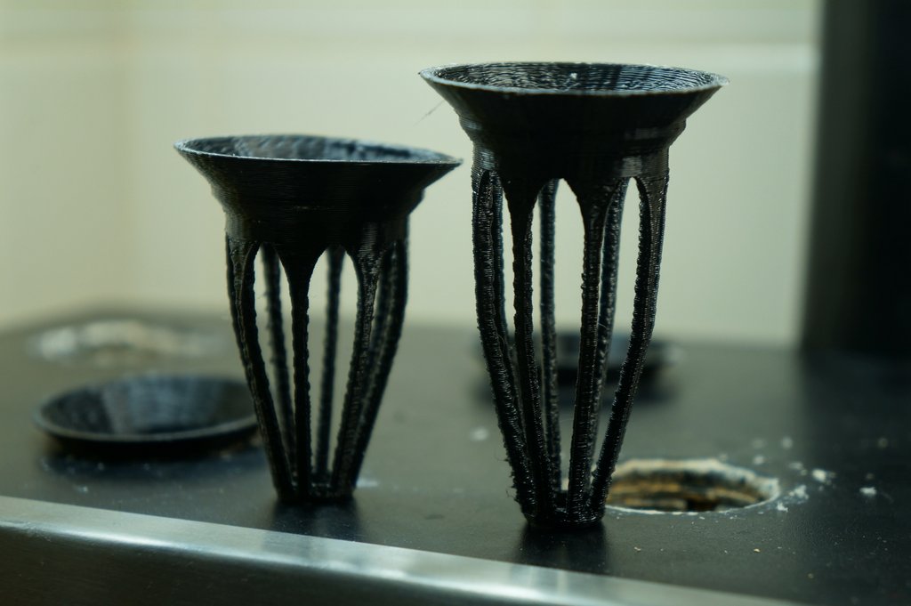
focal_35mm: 81
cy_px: 303
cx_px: 456
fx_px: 2048
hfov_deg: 25.1
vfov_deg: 16.8
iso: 320
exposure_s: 1/160
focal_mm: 54
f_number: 5
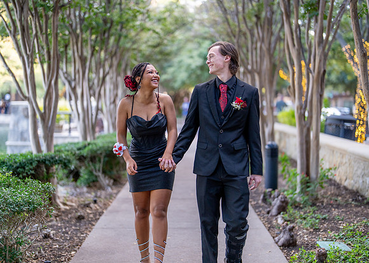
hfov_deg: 37.2
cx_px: 184
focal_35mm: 52
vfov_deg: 27.0
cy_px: 132
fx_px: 549
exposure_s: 1/1000
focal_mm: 50
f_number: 1.2
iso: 320
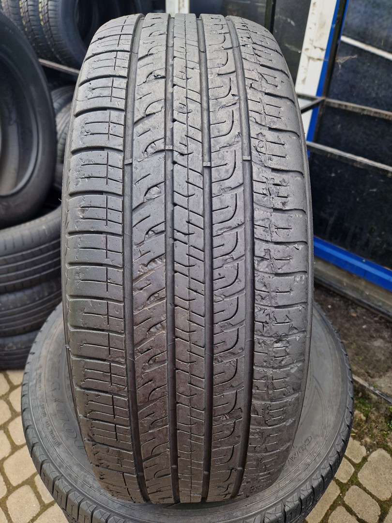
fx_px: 347
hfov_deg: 58.9
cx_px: 196
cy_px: 262
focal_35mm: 23
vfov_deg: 73.9
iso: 50
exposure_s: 1/235
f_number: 1.8
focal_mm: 5.4
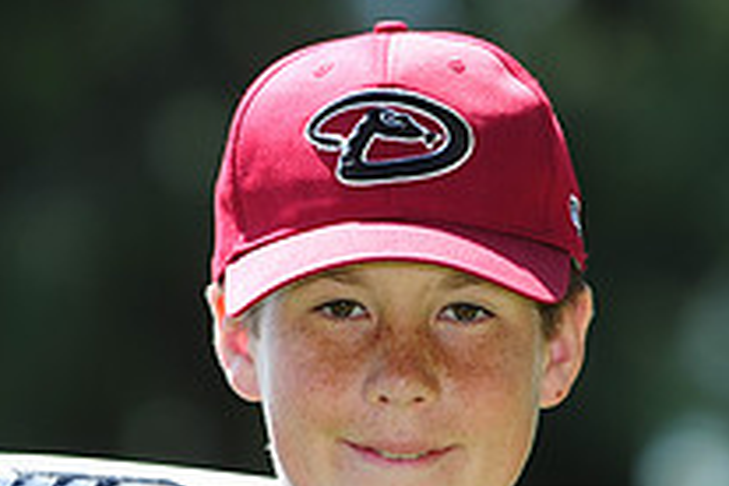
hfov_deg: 3.7
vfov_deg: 2.4
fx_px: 11359
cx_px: 398
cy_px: 535
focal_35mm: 561
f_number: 4.5
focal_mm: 200
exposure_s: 1/500
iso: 200
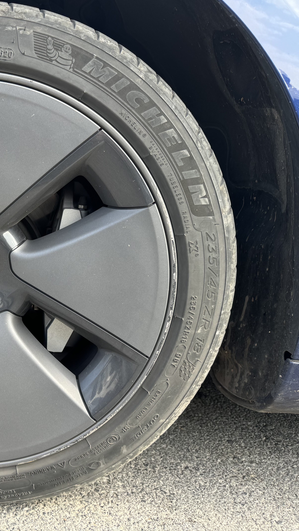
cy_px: 265
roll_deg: -4.7
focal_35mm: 35
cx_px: -35
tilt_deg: -14.0
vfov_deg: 56.6
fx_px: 493
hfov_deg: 30.0
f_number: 1.78
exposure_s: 1/328
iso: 80
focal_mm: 6.76
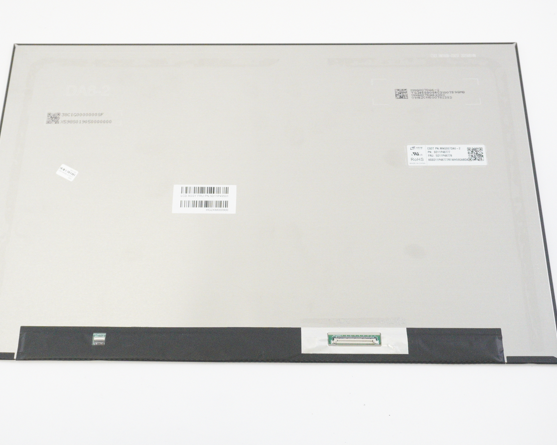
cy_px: 208
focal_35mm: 47
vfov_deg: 32.3
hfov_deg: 39.8
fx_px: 768
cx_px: 262
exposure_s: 1/200
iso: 6400
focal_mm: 25
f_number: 5.6
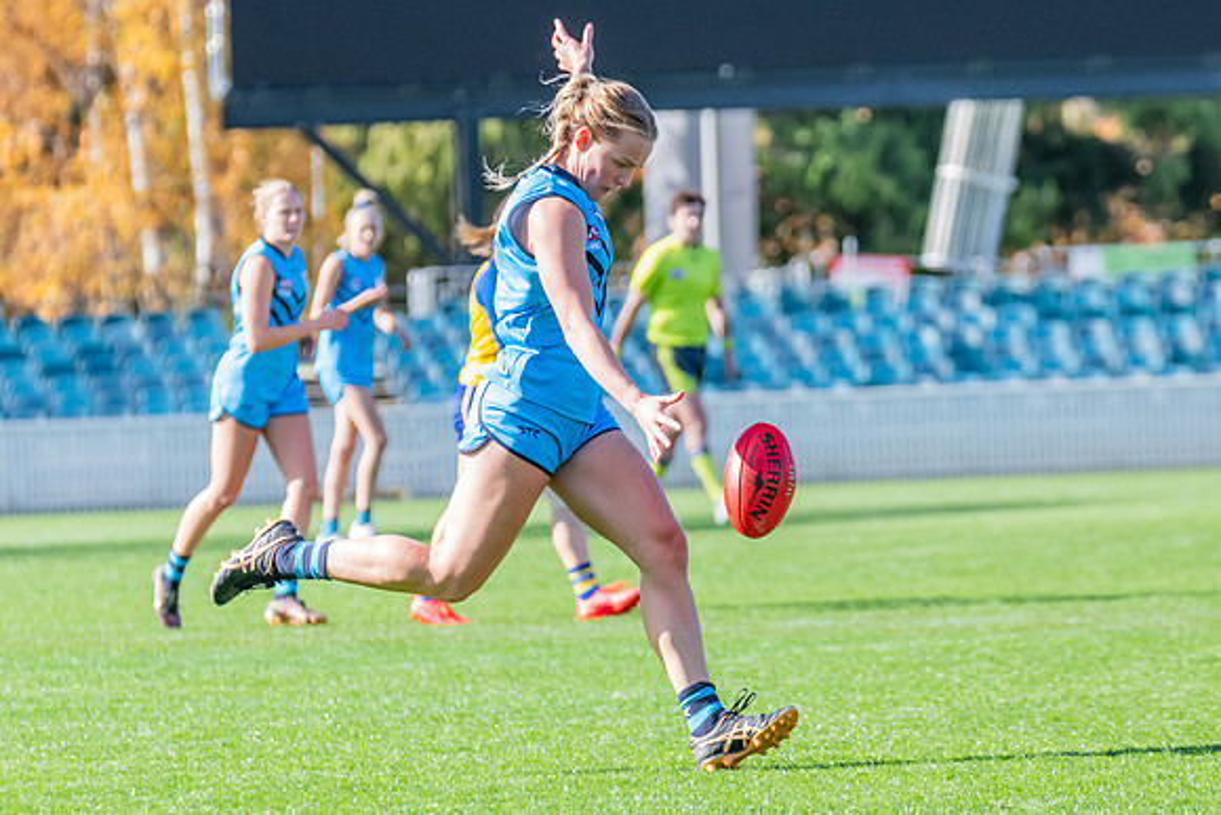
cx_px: 666
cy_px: 431
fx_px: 13217
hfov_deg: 5.3
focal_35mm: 390
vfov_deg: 3.5
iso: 800
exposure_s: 1/1250
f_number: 6.3
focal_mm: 250
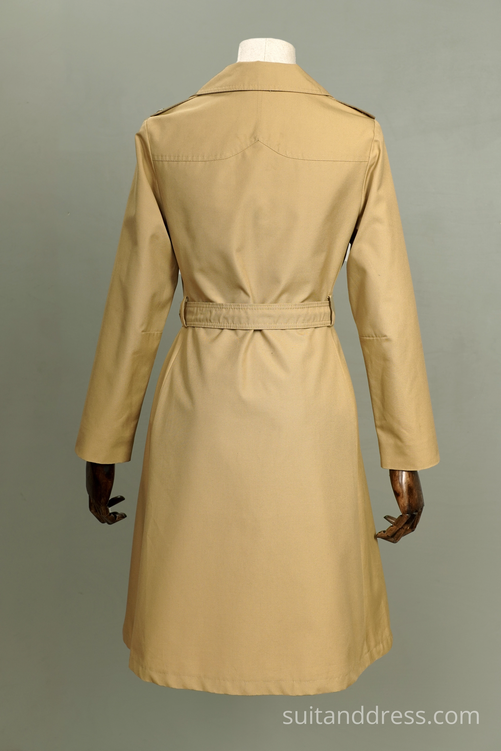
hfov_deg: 28.1
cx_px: 250
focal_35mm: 48
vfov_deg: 41.1
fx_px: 1002
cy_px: 376
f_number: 5.6
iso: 400
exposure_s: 1/50
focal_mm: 32
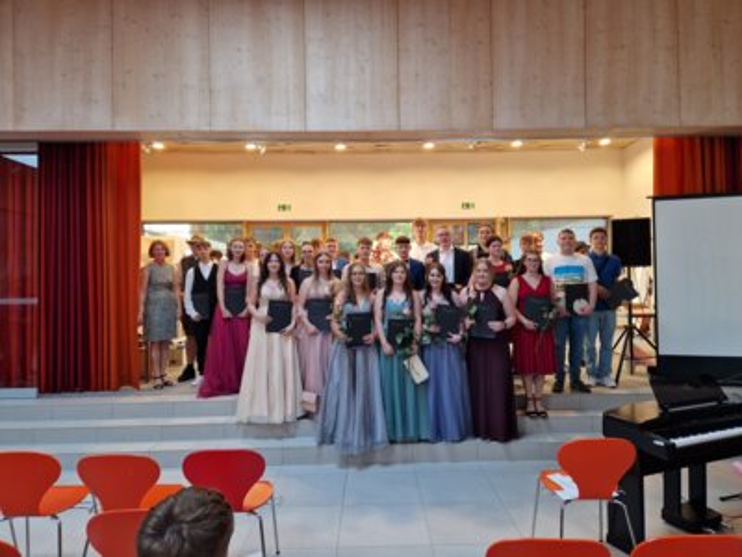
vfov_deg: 58.9
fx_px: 493
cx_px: 371
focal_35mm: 23
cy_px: 278
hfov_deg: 73.9
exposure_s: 1/100
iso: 200
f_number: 1.8
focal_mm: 5.4
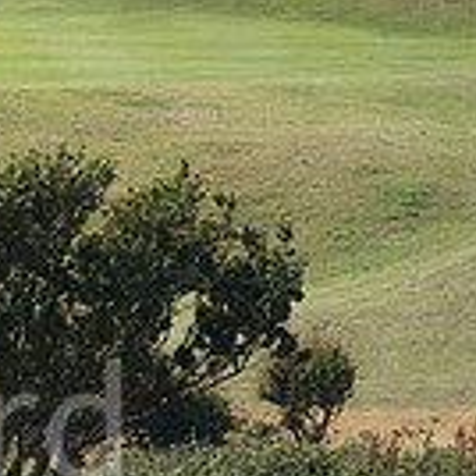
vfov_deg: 1.6
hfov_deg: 1.6
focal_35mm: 1103
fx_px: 17160
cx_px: -330
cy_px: 456
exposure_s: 1/2500
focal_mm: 300
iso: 800
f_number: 6.3
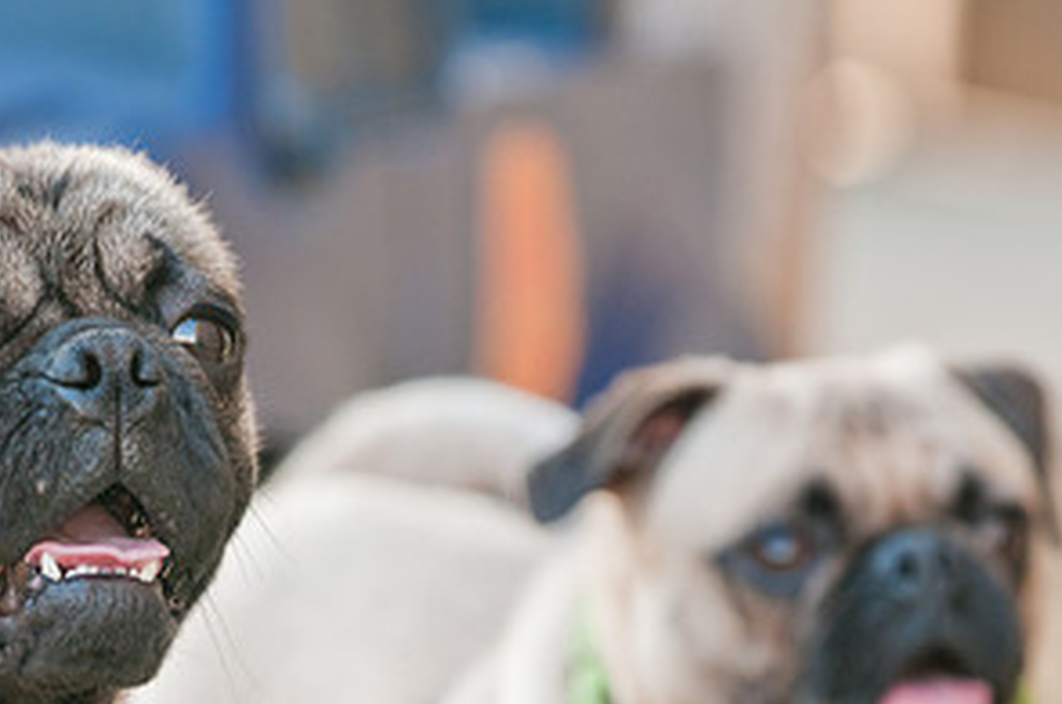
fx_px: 14401
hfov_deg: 4.2
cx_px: 253
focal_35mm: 489
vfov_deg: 2.8
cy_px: 561
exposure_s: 1/125
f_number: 5
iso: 250
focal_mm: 165
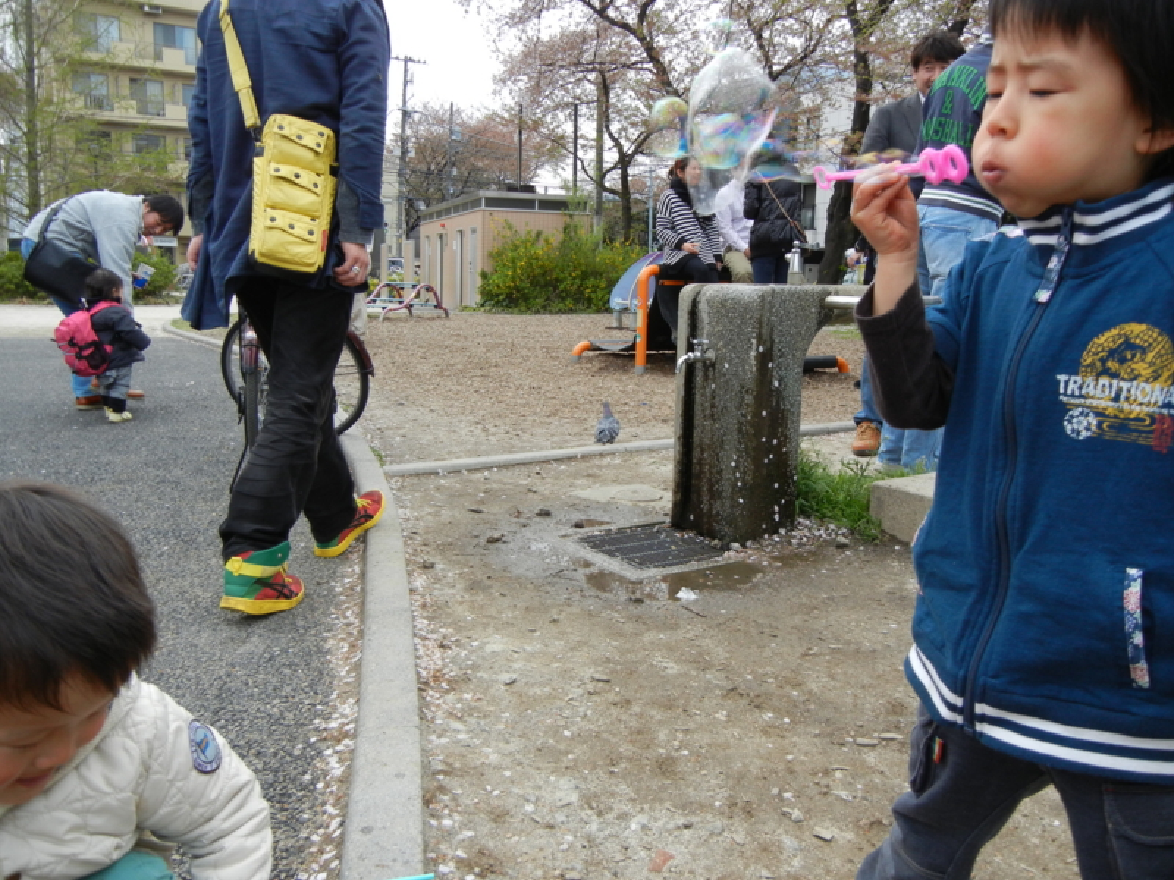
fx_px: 1017
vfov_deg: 46.8
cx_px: 587
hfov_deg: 60.0
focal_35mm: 30
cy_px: 440
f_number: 3.5
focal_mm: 5.4
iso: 160
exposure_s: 1/362
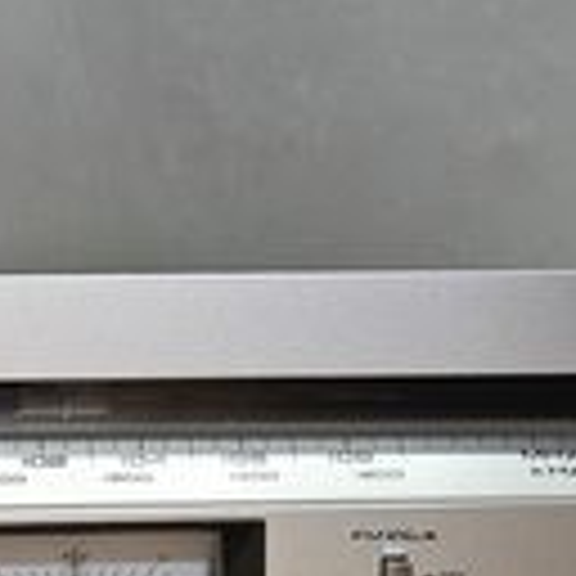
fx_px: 1788
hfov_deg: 17.6
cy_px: 490
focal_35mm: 95
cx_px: -76
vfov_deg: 18.1
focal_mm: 5.4
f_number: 1.8
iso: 500
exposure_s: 1/50
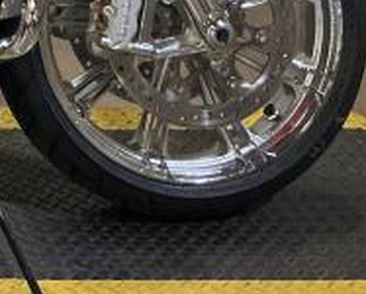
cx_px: -364
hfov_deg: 13.6
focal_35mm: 121
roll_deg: -0.3
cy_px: -284
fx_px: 1312
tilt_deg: -13.1
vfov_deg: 11.5
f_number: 1.8
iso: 100
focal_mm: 3
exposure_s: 1/60
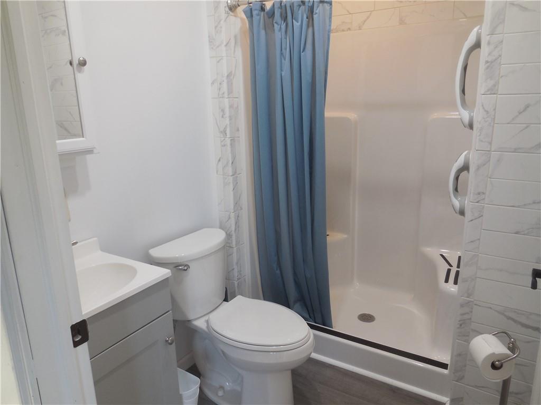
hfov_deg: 69.4
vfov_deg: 54.9
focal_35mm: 25
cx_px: 270
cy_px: 202
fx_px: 391
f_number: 3.1
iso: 140
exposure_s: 1/30
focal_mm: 4.5
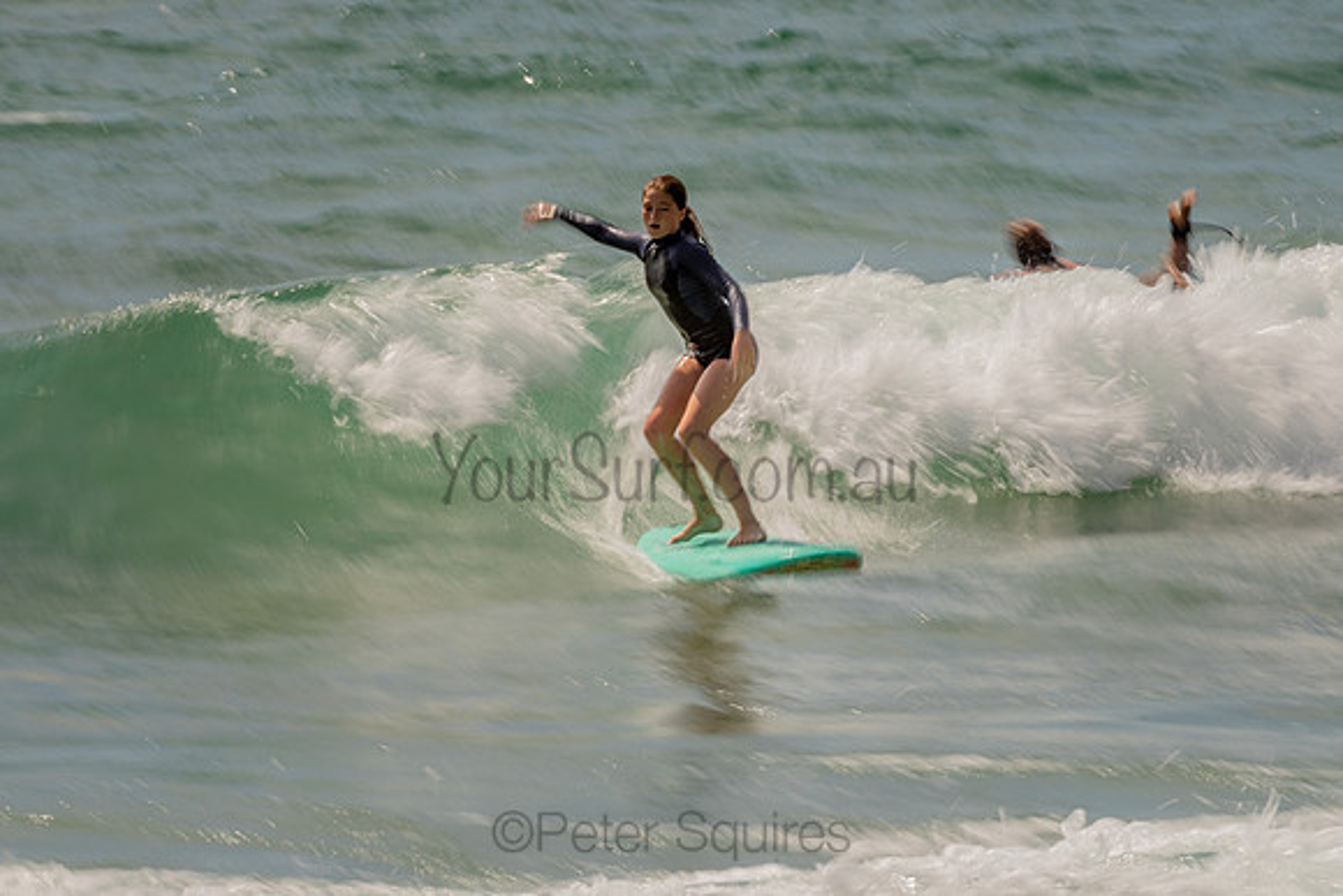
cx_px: 665
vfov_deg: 2.2
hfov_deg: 3.4
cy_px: 422
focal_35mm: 613
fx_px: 22873
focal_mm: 500
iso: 64
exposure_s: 1/20
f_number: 20
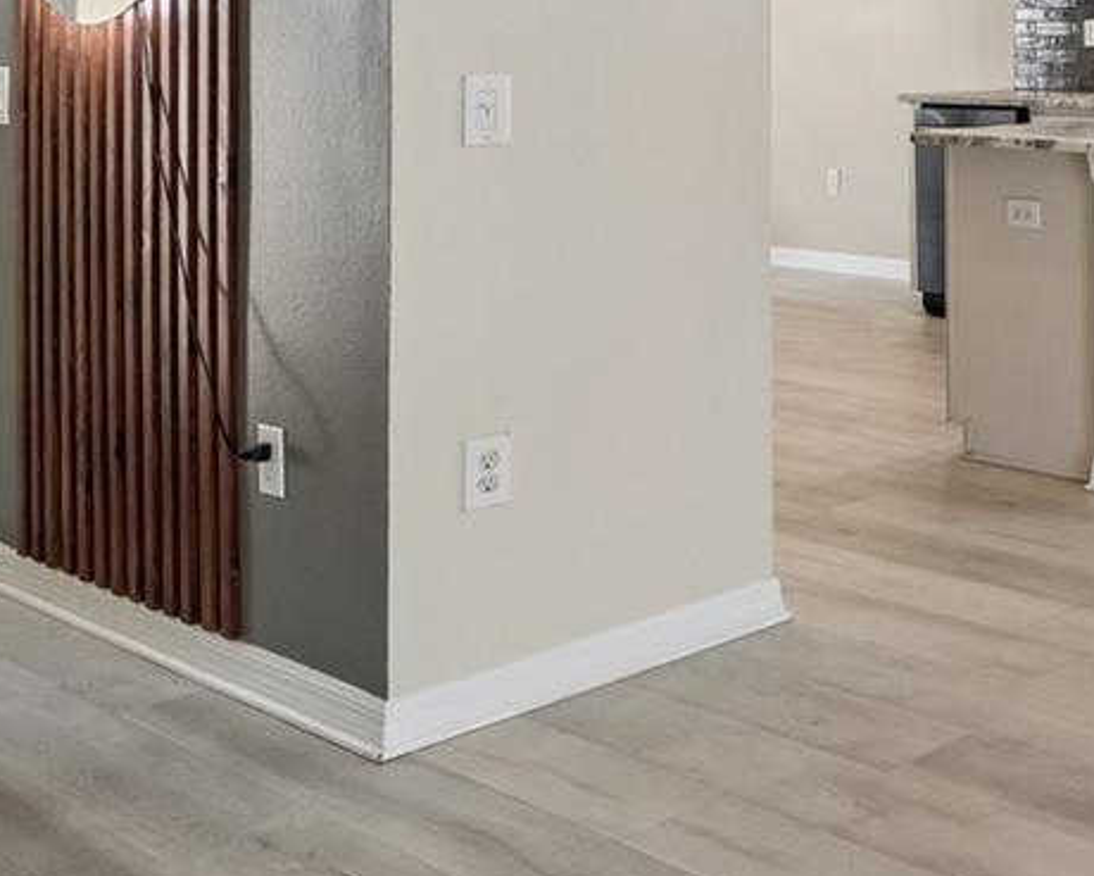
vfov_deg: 29.1
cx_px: 1446
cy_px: 26
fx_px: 1587
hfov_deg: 29.8
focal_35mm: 49
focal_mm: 10
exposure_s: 1/20
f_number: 7.1
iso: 100
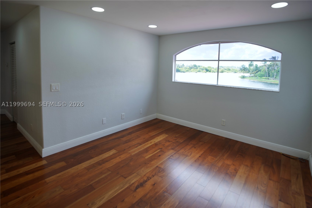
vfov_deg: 73.7
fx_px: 139
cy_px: 104
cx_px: 156
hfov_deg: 96.7
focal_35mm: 16
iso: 100
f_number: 4
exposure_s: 1/60
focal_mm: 16
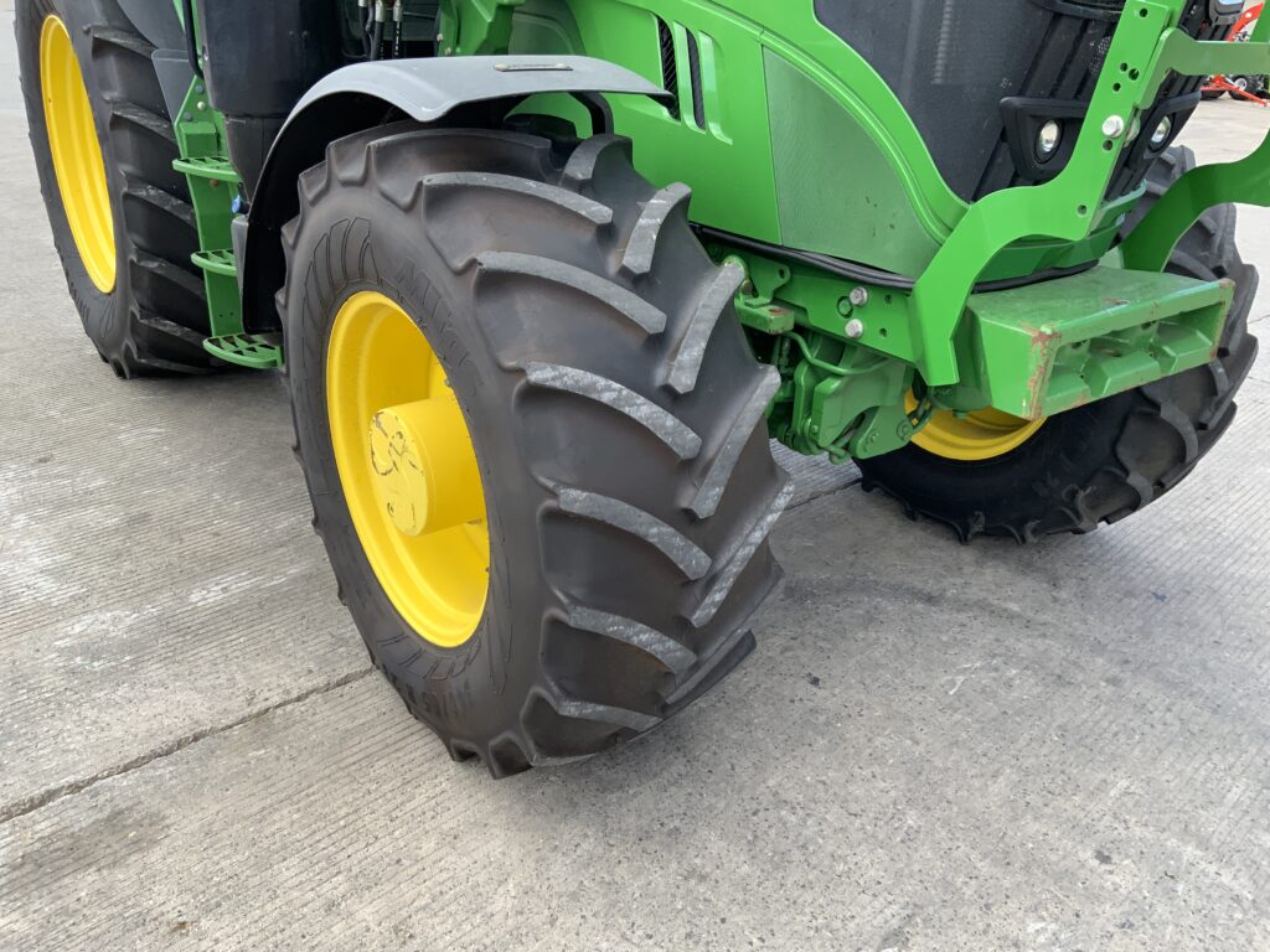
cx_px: 635
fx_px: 1064
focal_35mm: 29
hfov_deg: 61.7
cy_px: 476
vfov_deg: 48.2
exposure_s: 1/362
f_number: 1.8
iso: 16
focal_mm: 3
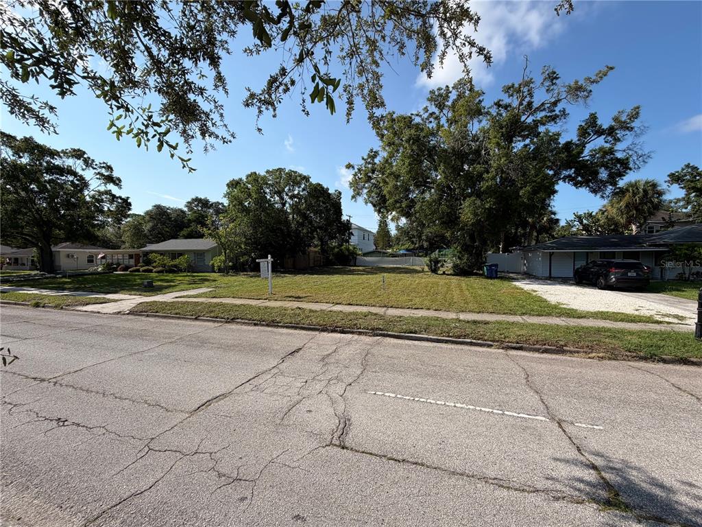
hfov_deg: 102.1
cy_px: 264
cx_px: 351
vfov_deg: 85.7
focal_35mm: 14
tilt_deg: -3.1
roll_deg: -0.2
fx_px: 284
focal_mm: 2.22
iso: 20
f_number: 2.2
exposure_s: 1/770
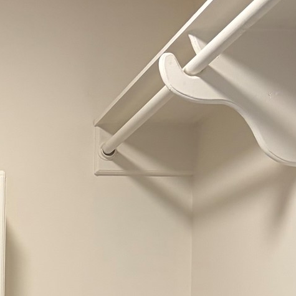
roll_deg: -0.1
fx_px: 958
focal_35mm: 99
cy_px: 406
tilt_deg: -2.3
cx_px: -126
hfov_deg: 16.3
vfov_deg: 16.4
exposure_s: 1/60
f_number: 1.6
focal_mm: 5.96
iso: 125
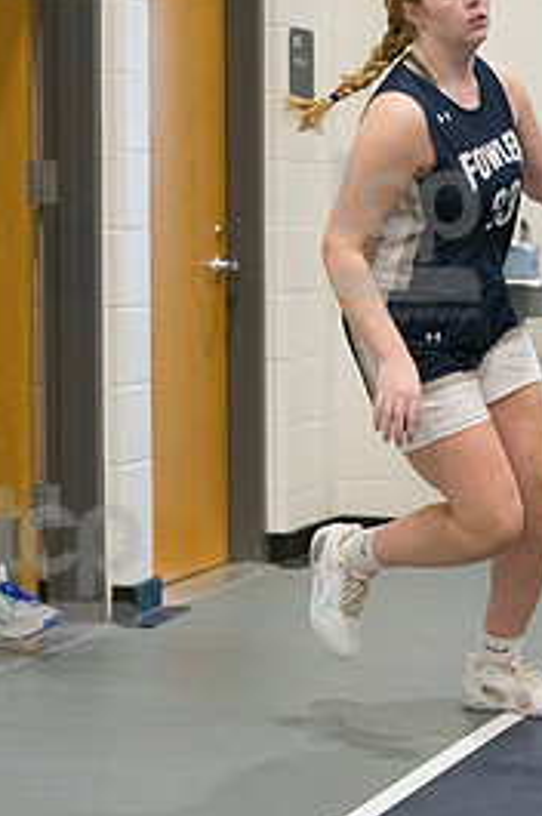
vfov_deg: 17.2
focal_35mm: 119
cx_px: 406
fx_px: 2694
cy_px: 237
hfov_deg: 11.5
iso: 6400
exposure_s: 1/1600
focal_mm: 70
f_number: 4.5
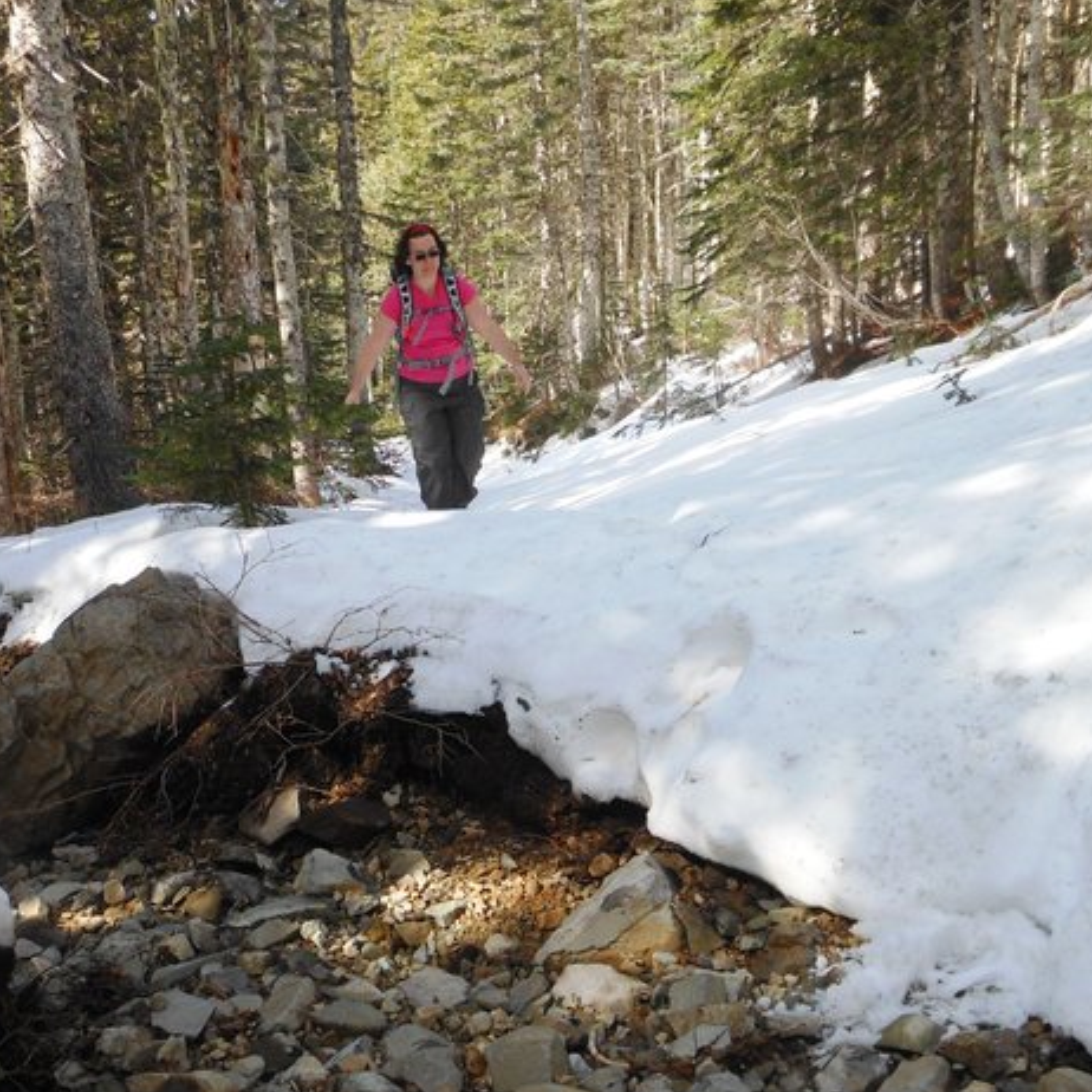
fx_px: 1535
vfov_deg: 39.1
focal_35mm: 43
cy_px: 632
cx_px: 433
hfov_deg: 39.0
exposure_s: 1/160
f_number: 3.2
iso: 80
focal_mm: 4.5
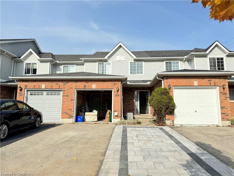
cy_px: 88
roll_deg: +0.0
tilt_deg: +8.3
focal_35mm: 24
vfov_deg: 56.8
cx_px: 117
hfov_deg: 71.6
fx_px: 162
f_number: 1.78
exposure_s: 1/3096
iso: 80
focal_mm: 6.76
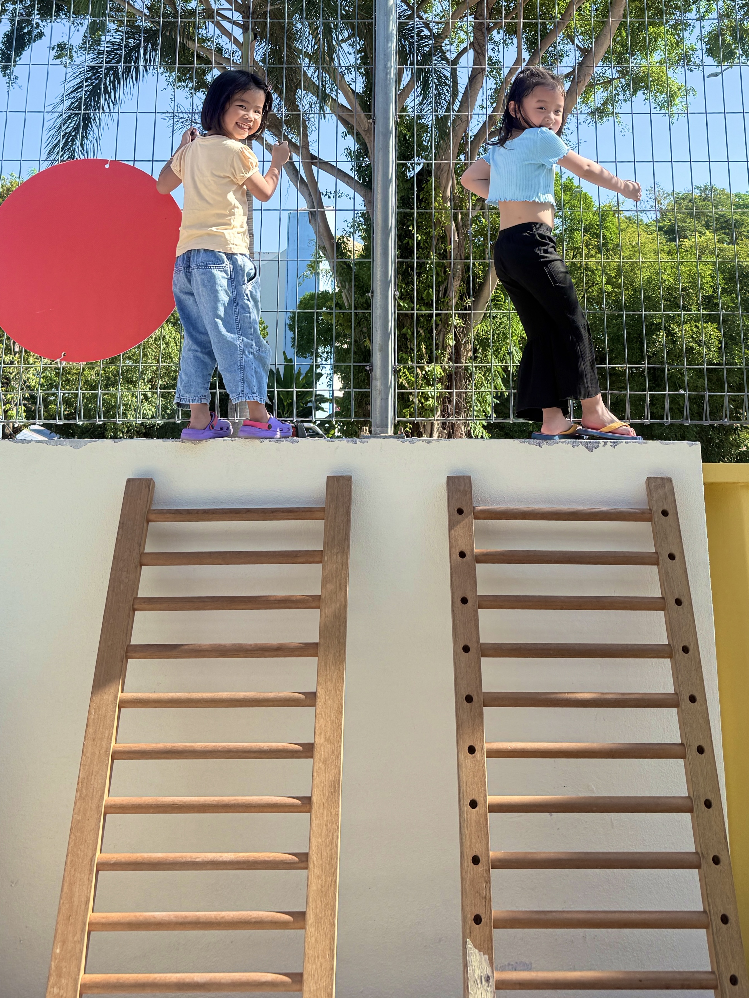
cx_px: 401
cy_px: 317
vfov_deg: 51.5
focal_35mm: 35
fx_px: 1010
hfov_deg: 40.7
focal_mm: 6.76
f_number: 1.78
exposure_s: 1/1901
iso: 80
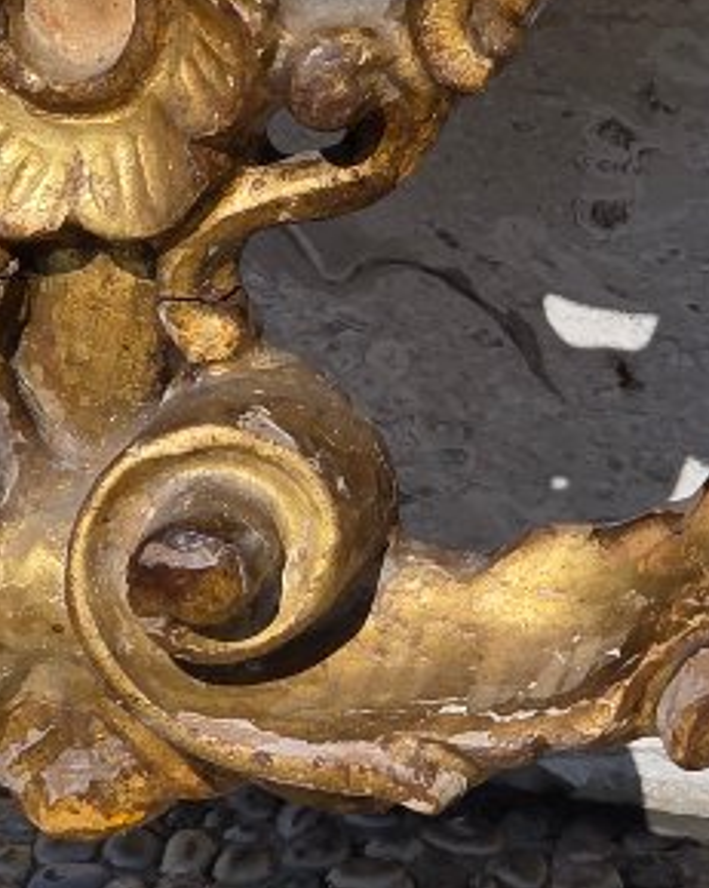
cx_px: 200
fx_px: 7348
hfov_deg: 5.5
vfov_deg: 6.9
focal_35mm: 280
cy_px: 249
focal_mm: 7.9
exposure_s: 1/3512
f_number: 2.4
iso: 50
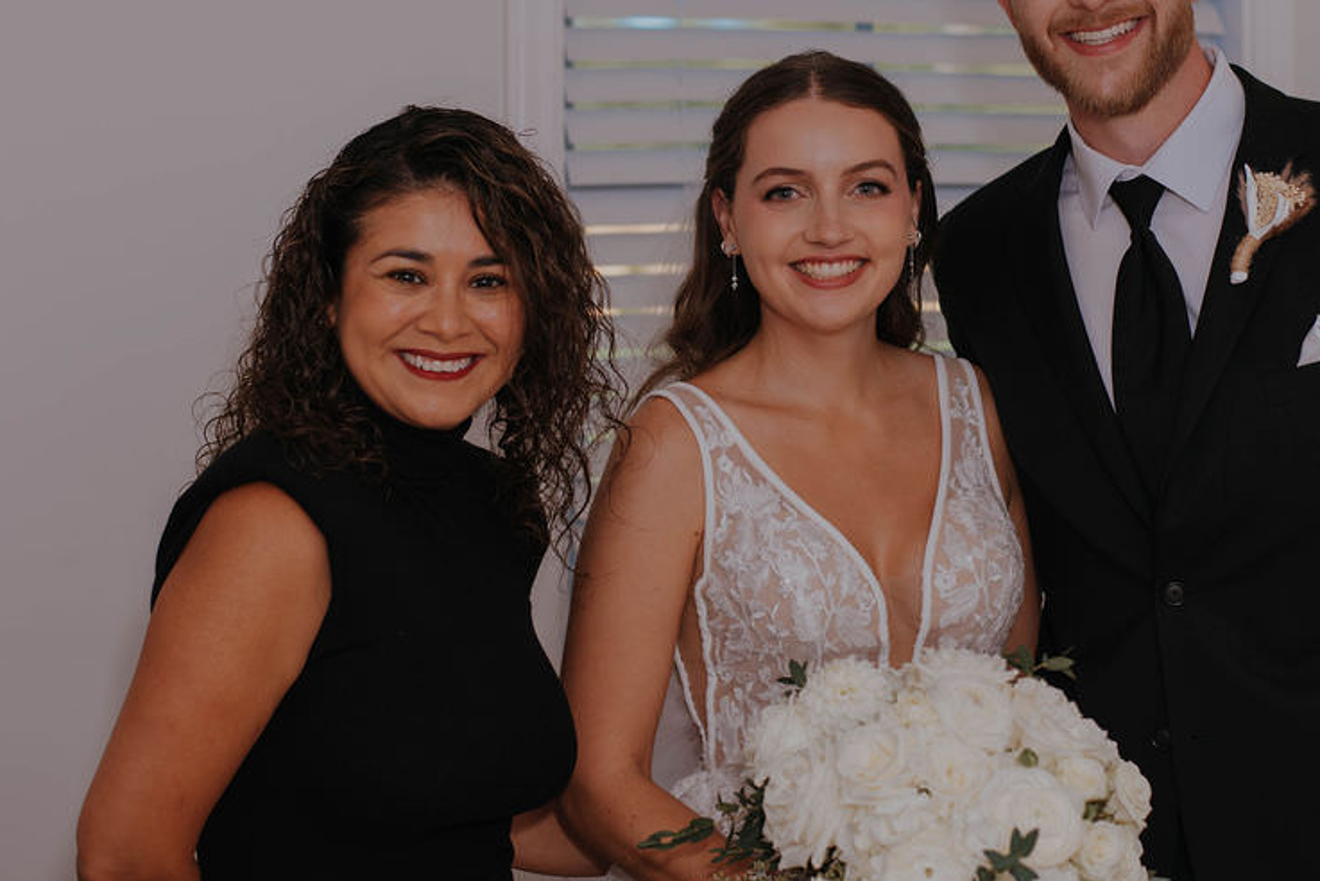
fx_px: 2714
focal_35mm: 74
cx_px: 806
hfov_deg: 27.3
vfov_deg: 18.4
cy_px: 300
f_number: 3.2
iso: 50
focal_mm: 50
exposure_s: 1/200
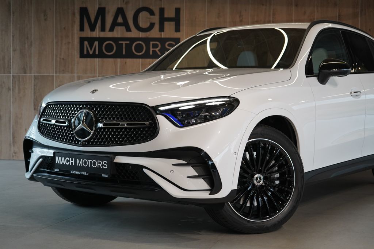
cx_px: 187
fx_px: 582
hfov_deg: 35.6
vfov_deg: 24.2
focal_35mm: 56
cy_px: 124
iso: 2000
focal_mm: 56
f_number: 5
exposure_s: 1/160
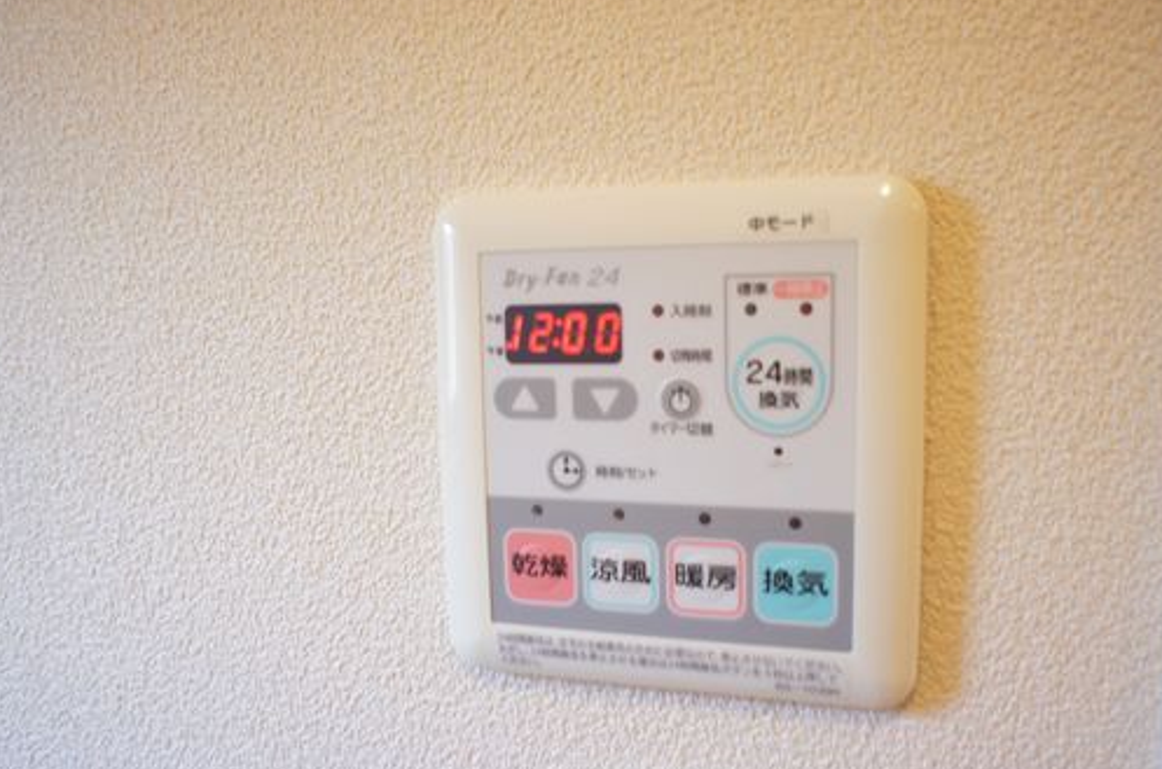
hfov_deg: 63.6
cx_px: 652
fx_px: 934
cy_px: 428
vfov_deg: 44.7
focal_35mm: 29
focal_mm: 16
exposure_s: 1/30
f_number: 2.8
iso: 640
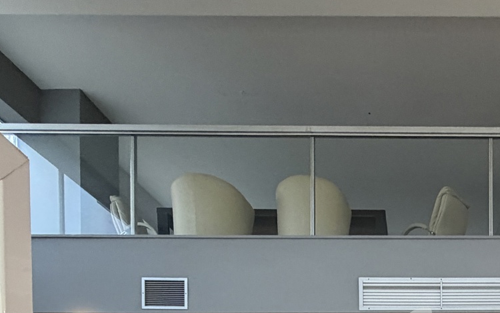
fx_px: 518
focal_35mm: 38
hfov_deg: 47.3
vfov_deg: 25.6
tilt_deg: -0.4
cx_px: 432
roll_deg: +0.9
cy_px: 464
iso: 320
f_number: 2.2
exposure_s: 1/50
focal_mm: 2.22
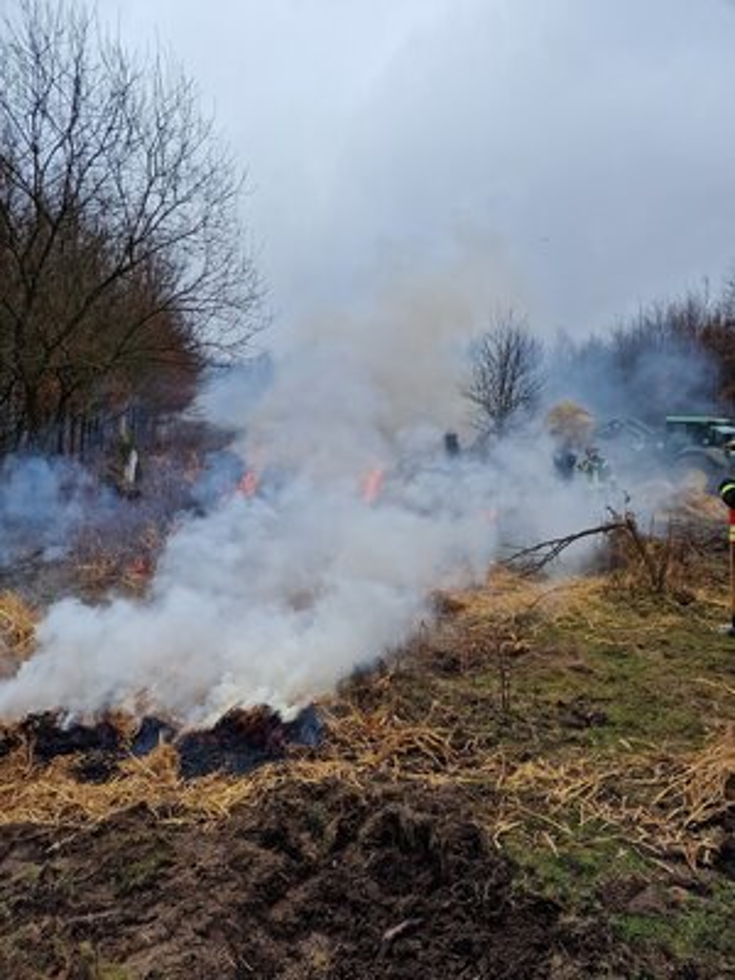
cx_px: 368
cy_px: 490
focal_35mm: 23
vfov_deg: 73.9
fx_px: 651
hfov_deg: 58.9
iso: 50
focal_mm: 6.4
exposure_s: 1/616
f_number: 1.8
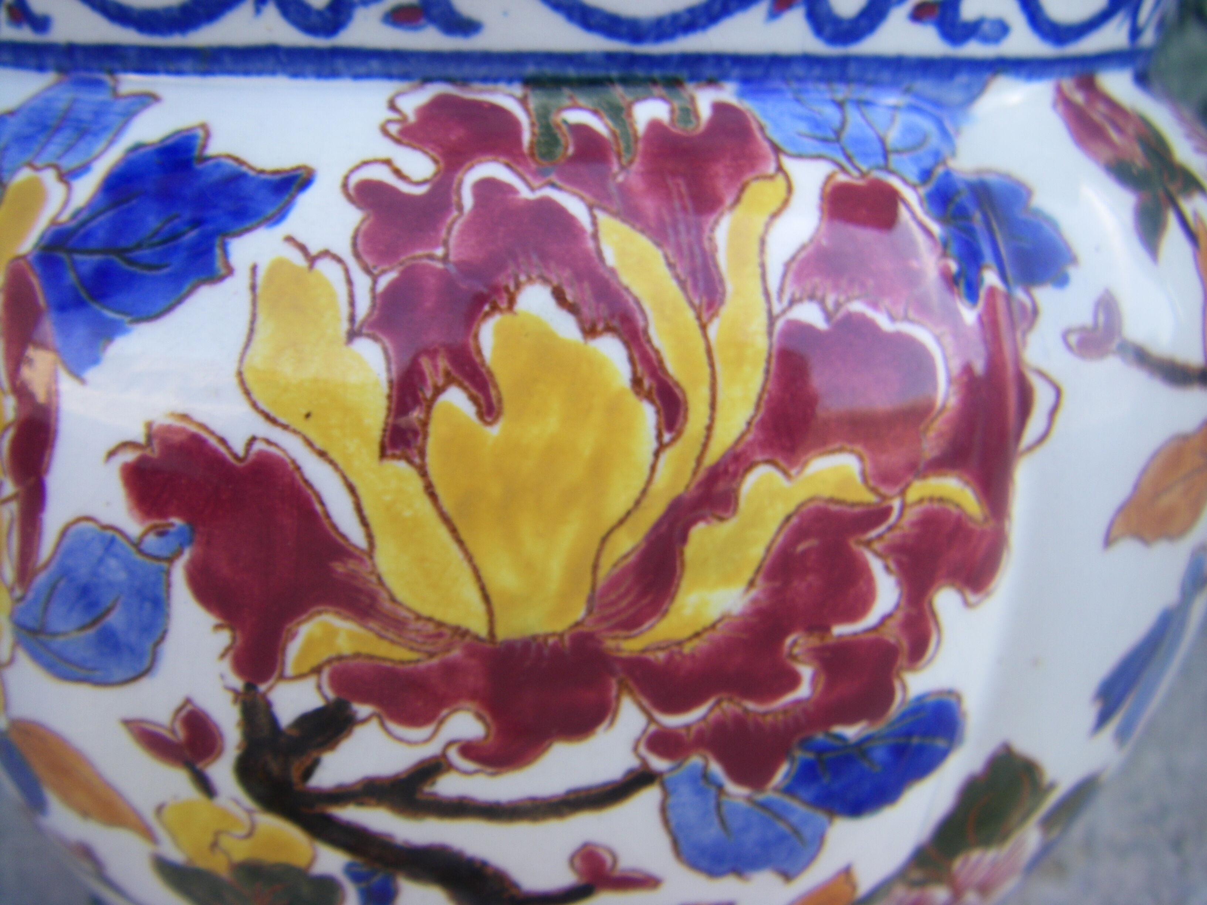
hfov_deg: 49.0
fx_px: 1325
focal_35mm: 38
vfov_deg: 37.7
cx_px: 604
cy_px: 452
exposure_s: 1/100
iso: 64
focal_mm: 6.3
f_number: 3.5
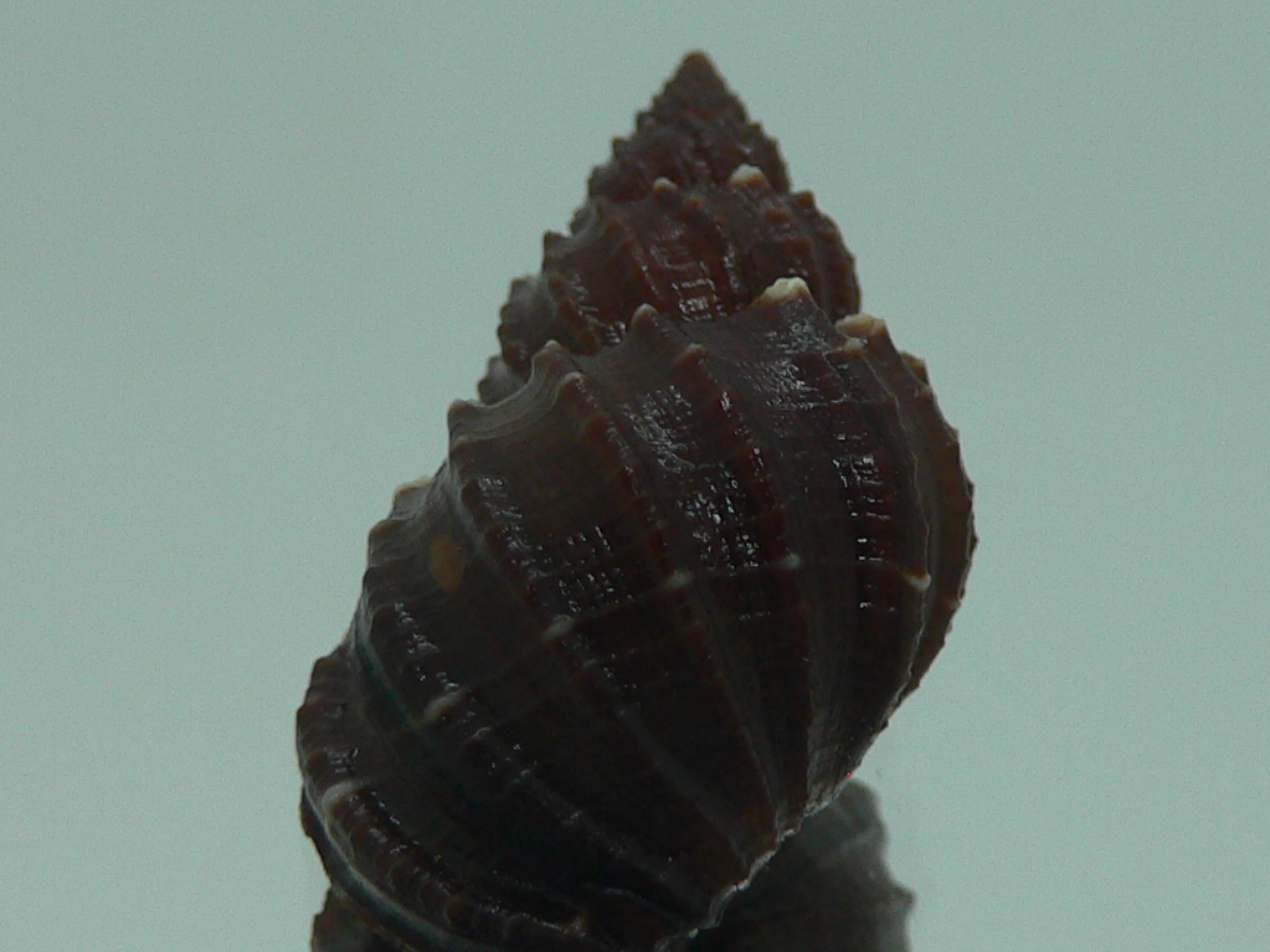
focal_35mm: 69
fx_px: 2531
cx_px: 709
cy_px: 591
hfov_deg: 28.1
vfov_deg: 21.3
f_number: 2.8
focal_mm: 4.6
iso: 80
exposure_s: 1/60
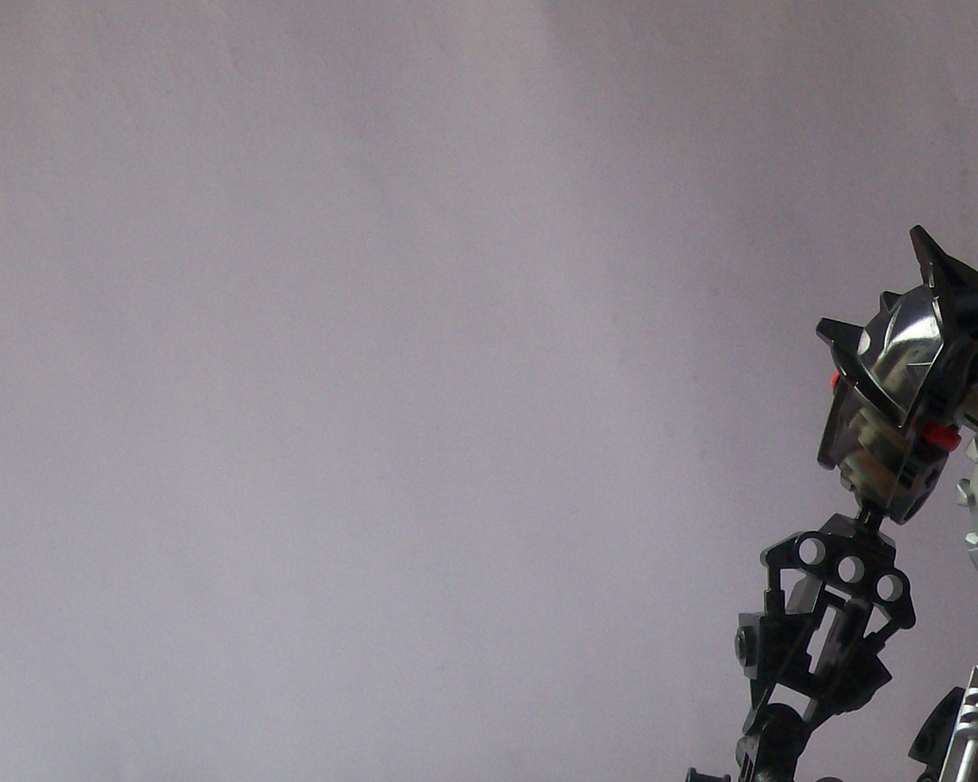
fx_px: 2171
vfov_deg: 19.9
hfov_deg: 24.2
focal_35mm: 75
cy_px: 743
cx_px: 998
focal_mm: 6
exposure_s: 1/112
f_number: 2.7
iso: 80
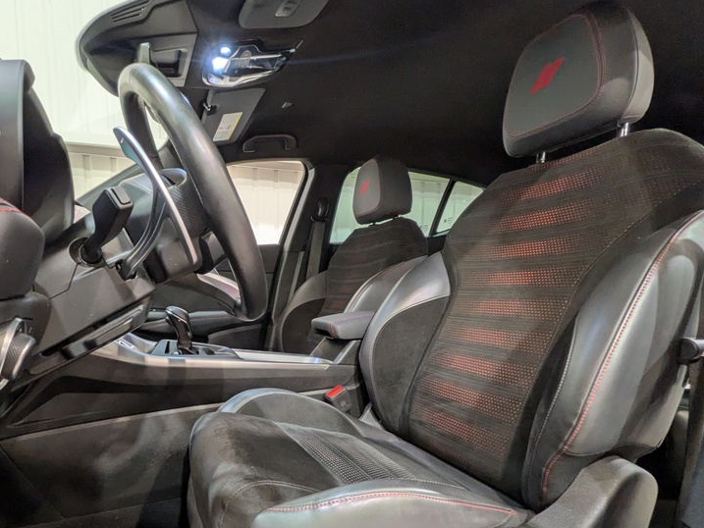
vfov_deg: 64.7
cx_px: 258
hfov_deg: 80.0
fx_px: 407
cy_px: 341
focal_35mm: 20
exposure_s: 1/30
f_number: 2.2
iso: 104
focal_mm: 1.83
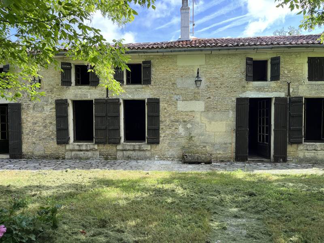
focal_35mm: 26
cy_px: 122
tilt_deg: -4.1
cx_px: 162
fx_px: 243
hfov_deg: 67.3
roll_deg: -1.2
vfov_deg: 53.1
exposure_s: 1/532
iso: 50
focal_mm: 5.1
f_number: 1.6
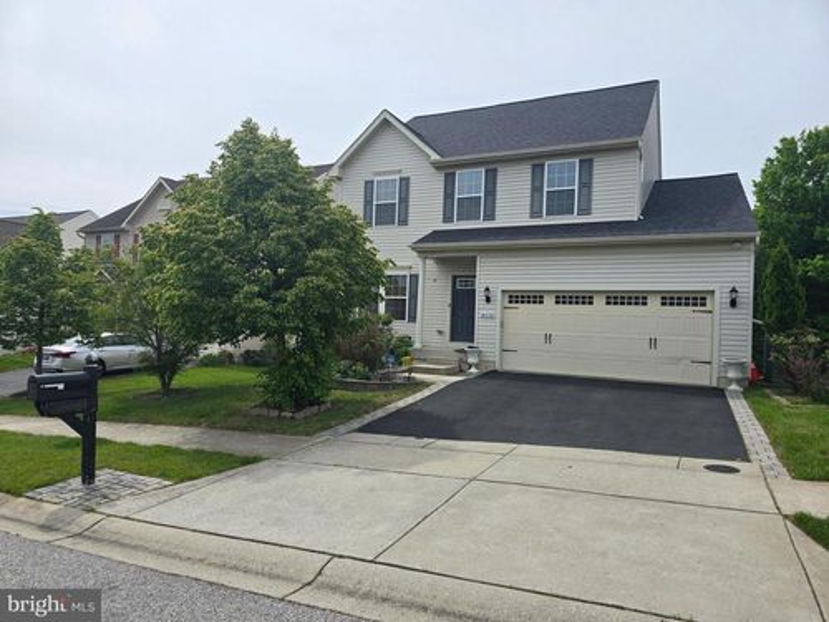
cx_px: 414
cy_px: 311
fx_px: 551
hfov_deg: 73.9
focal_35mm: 23
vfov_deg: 58.9
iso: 12
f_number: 1.7
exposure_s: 1/871
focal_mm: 6.3
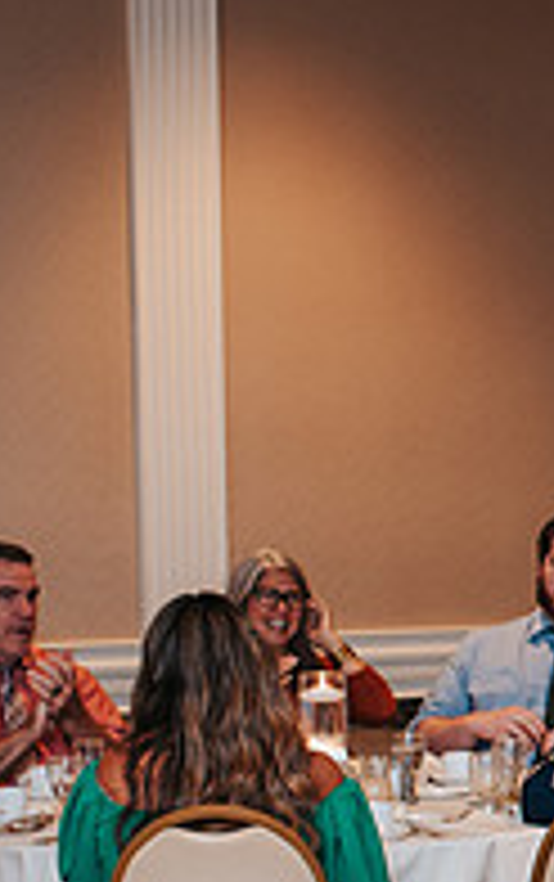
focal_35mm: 126
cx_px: 1216
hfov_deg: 9.5
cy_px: 737
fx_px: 3035
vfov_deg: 16.4
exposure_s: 1/160
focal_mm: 35
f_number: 2.8
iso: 1000
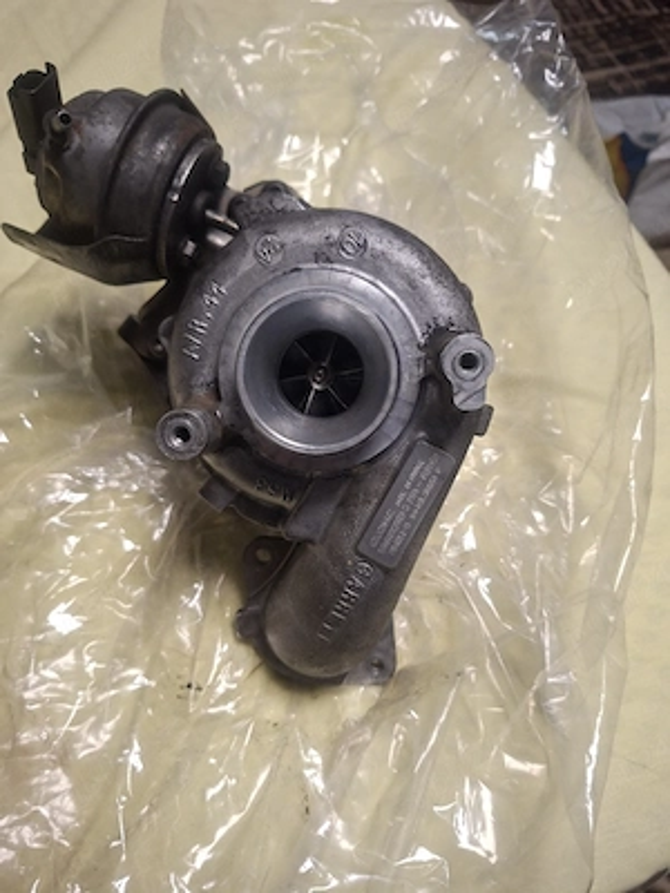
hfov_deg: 58.9
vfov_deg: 73.9
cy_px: 446
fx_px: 594
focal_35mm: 23
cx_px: 335
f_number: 1.8
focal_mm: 5.54
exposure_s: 1/50
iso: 320
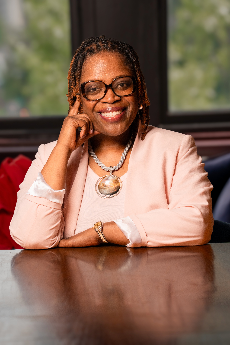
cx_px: 115
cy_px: 172
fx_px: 1917
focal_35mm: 200
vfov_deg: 10.3
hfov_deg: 6.9
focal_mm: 200
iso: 1250
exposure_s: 1/500
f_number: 6.3
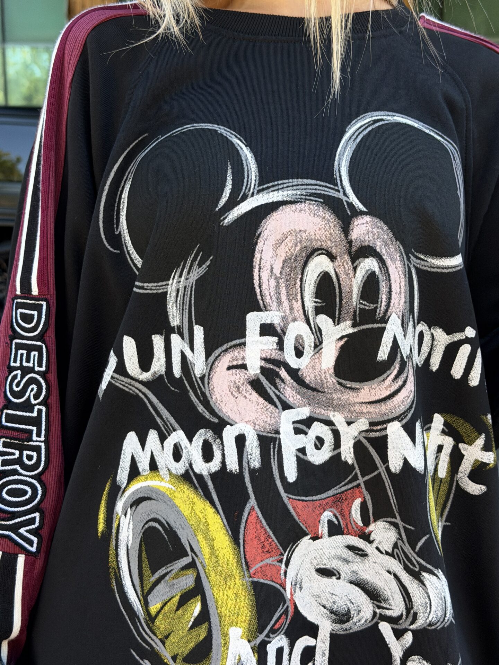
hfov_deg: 30.3
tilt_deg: -8.7
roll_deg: -0.8
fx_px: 923
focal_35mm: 48
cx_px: 250
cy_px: 332
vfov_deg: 39.7
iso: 64
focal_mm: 6.76
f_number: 1.78
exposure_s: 1/434
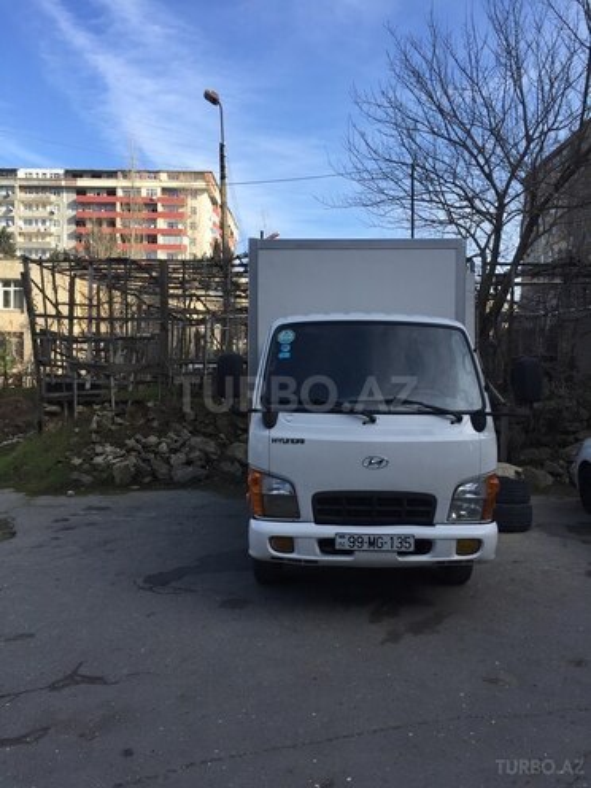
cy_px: 394
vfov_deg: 61.7
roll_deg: -0.6
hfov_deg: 48.2
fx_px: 660
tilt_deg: -2.2
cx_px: 296
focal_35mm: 29
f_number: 2.2
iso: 32
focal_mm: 4.15
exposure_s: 1/1130
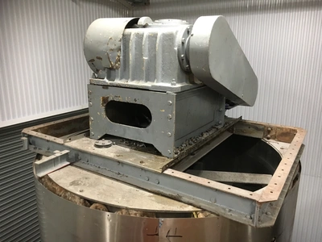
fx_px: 270
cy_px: 121
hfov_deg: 61.7
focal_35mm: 29
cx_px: 161
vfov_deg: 48.2
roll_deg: +0.7
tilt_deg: -14.1
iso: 160
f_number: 2.2
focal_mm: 4.15
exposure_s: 1/30
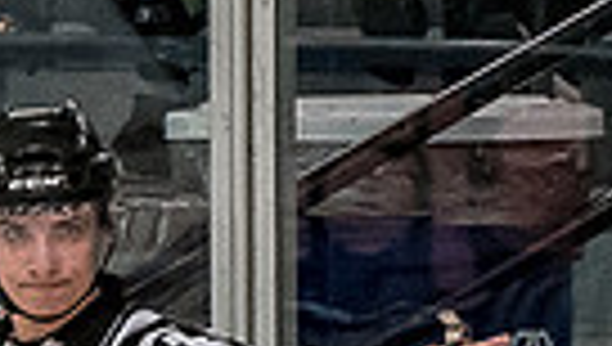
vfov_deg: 0.8
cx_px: 83
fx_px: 25908
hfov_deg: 1.4
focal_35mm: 1594
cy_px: 566
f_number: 4
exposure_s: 1/800
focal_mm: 125
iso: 2500
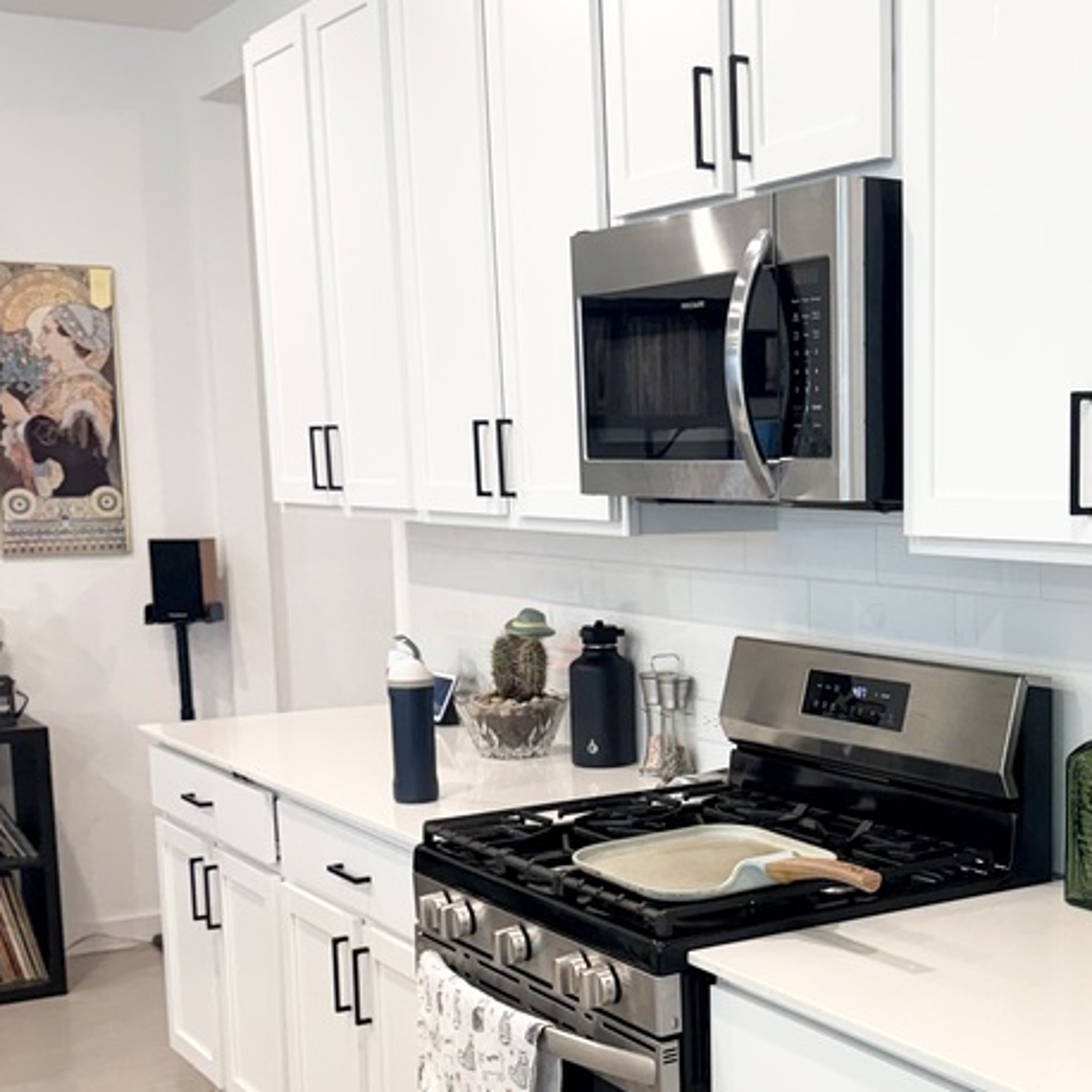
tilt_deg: -8.2
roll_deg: +0.0
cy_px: 732
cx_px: 885
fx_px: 1785
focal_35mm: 50
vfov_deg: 33.7
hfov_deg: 33.0
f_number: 1.78
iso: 160
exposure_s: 1/120
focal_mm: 6.76
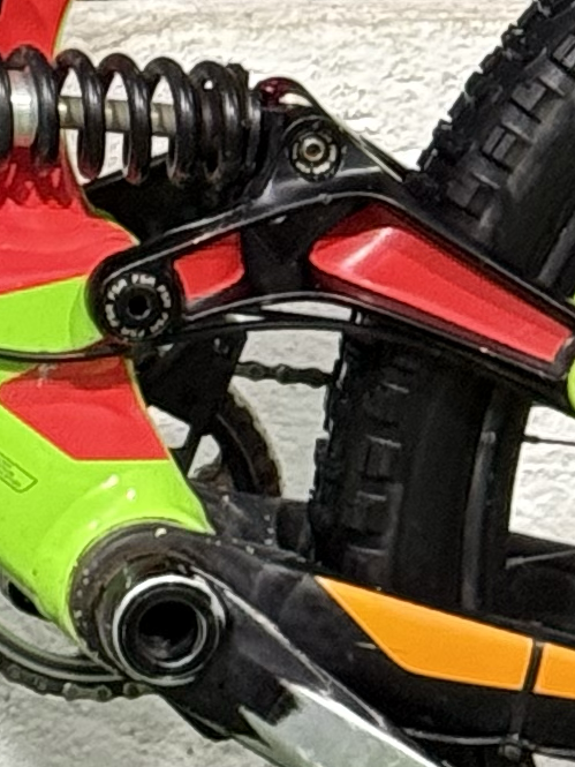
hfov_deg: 4.9
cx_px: -1022
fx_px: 6443
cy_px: -682
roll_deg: -0.9
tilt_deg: -8.6
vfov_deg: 6.6
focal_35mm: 291
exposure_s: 1/60
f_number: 1.78
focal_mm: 6.76
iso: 200
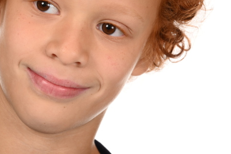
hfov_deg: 10.3
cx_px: 76
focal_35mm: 200
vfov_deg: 6.9
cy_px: 78
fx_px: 1283
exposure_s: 1/125
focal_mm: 120
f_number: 10
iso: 400
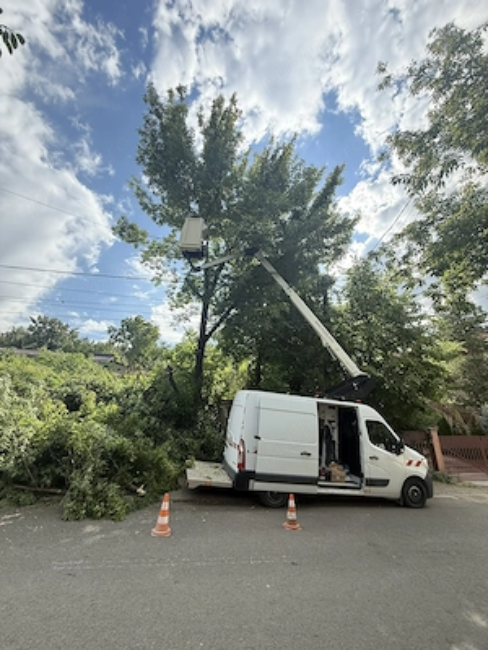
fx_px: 263
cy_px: 325
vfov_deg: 102.1
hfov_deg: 85.7
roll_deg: -1.4
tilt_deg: +21.7
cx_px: 244
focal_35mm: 14
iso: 64
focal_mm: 2.22
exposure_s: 1/820
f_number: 2.2
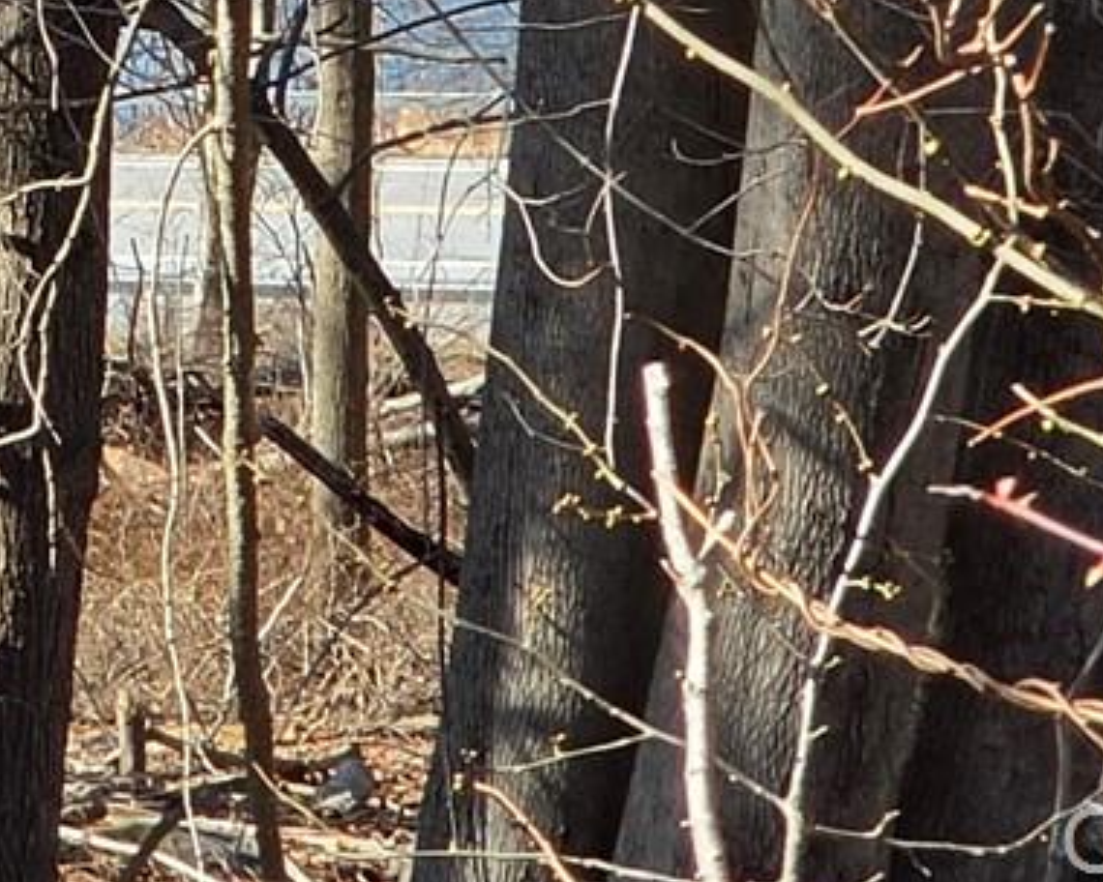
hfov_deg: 5.2
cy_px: -1317
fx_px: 11850
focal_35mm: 363
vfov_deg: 4.2
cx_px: -1321
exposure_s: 1/263
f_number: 2.4
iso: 25
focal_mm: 7
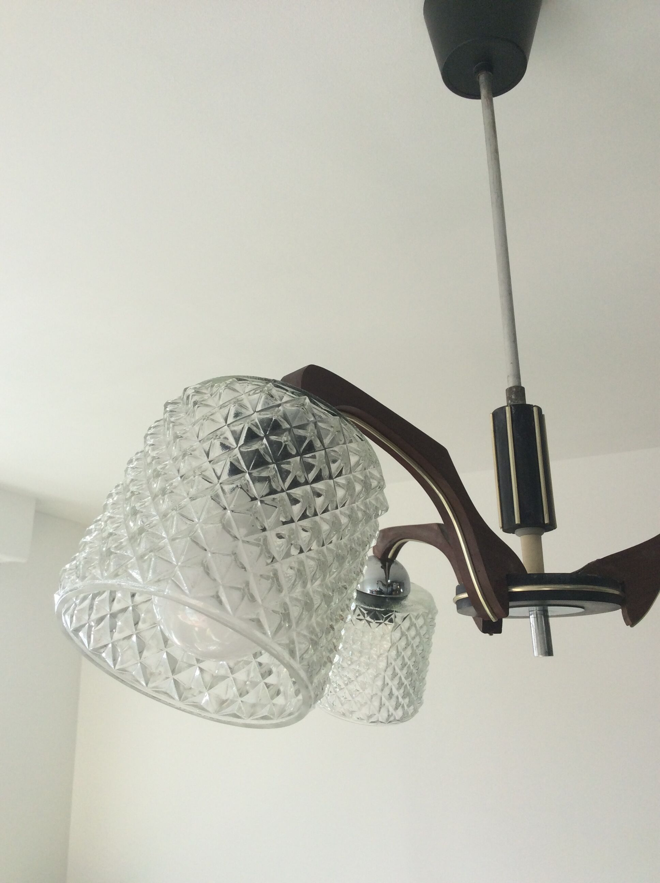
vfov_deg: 56.9
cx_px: 330
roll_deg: +1.7
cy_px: 442
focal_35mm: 32
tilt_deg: +18.3
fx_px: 816
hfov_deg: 44.1
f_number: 2.4
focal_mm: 3.3
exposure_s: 1/202
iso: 32
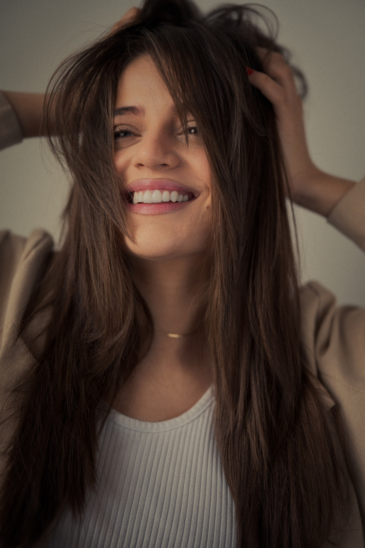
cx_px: 182
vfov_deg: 23.9
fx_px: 1293
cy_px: 274
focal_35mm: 85
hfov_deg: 16.1
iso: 125
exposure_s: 1/400
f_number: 1.4
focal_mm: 85
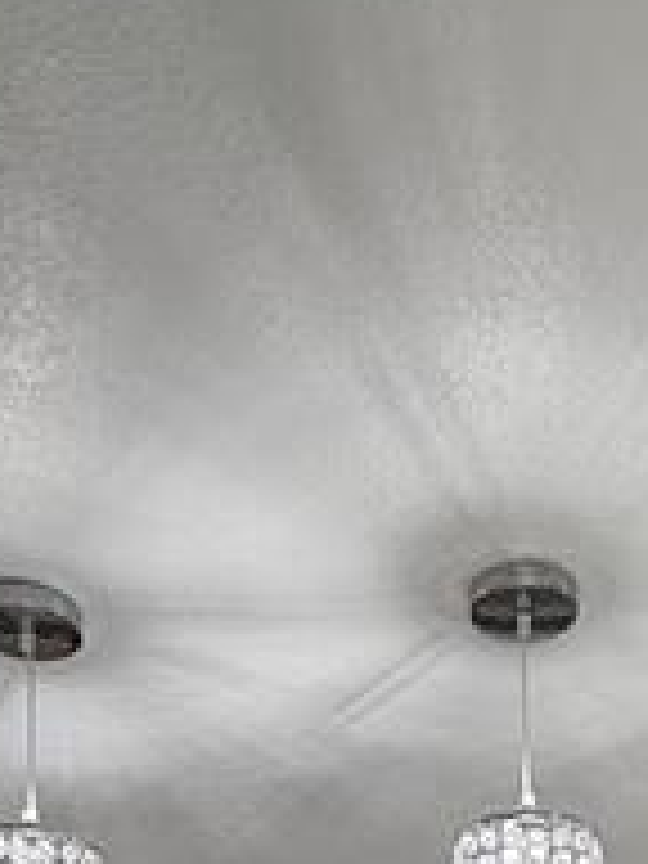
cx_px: 508
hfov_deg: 25.7
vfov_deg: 24.4
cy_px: 1377
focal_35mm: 56
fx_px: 1398
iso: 125
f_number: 2.2
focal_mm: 2.22
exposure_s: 1/120
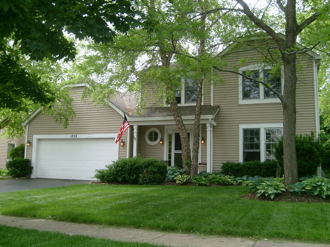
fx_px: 334
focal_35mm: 35
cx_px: 165
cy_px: 124
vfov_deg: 40.7
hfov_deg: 52.6
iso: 80
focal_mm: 5.8
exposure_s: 1/350
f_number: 2.8
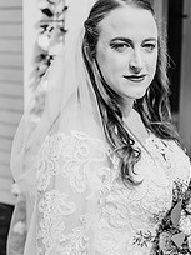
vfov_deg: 37.4
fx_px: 375
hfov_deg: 28.2
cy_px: 114
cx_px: 137
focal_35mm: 51
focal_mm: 24
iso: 125
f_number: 2
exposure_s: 1/1600
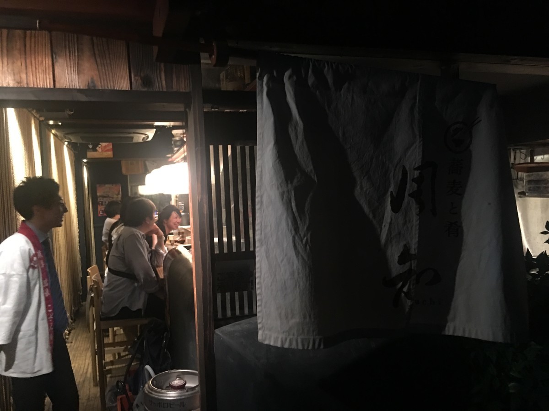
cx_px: 274
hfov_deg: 61.7
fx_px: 460
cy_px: 206
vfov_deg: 48.2
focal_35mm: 29
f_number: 2.2
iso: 80
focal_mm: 4.15
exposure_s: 1/4
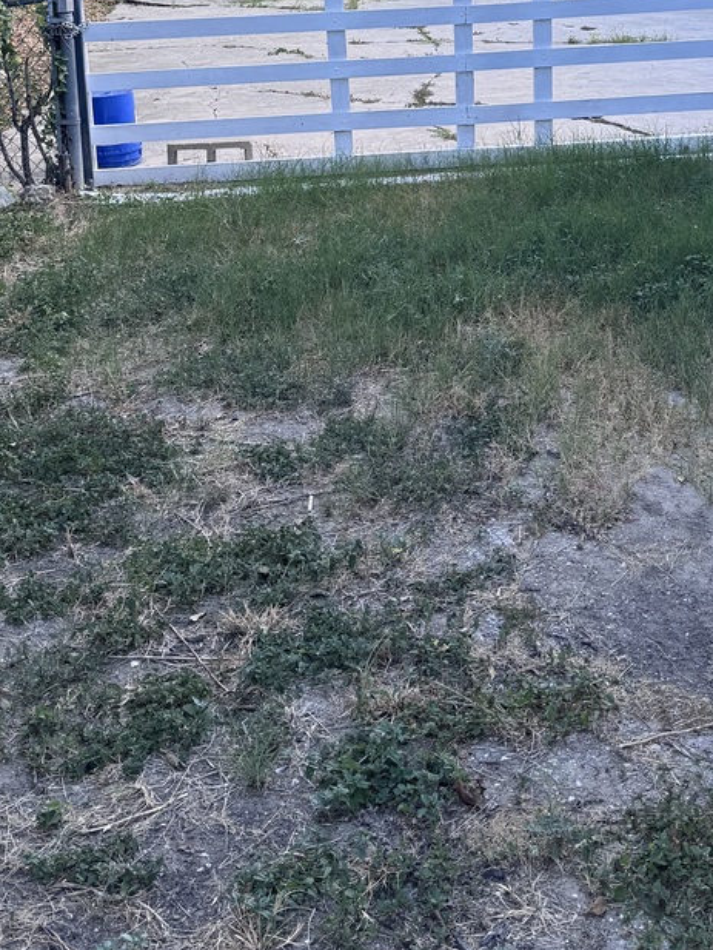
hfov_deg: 25.9
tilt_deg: -5.9
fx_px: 1537
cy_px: 29
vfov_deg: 32.0
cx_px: 485
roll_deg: +0.0
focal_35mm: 56
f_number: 1.78
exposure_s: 1/495
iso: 80
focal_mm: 6.76
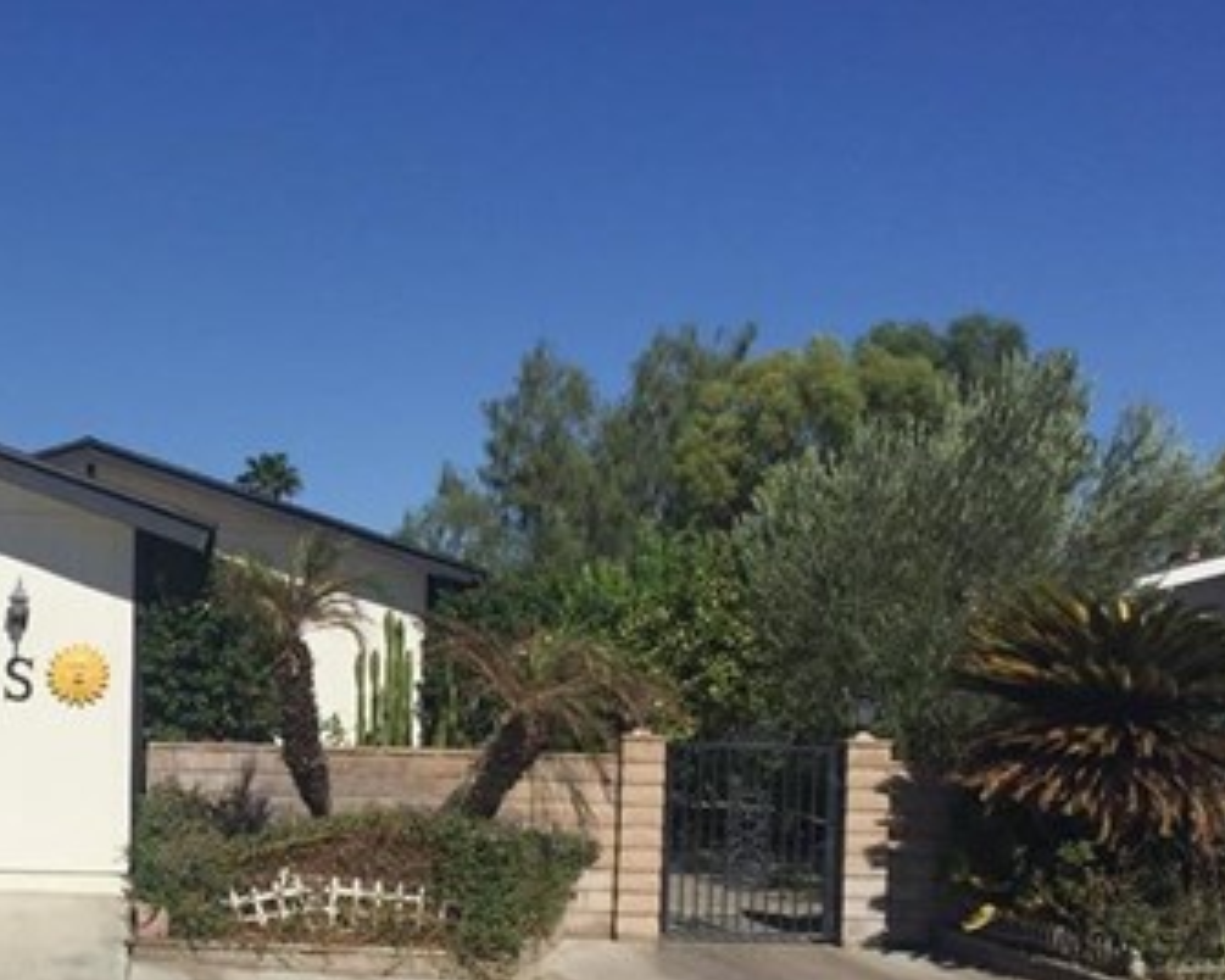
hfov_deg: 33.3
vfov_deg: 27.4
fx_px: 1958
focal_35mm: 54
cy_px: 814
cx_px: 168
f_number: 2.2
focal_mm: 4.15
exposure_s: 1/5650
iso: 32
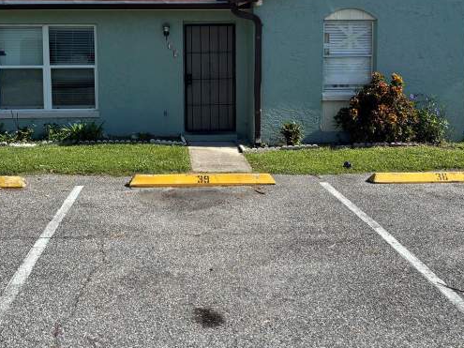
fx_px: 563
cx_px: 200
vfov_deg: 33.9
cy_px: 105
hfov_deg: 44.7
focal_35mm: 42
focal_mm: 5.96
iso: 50
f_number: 1.6
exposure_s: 1/2513
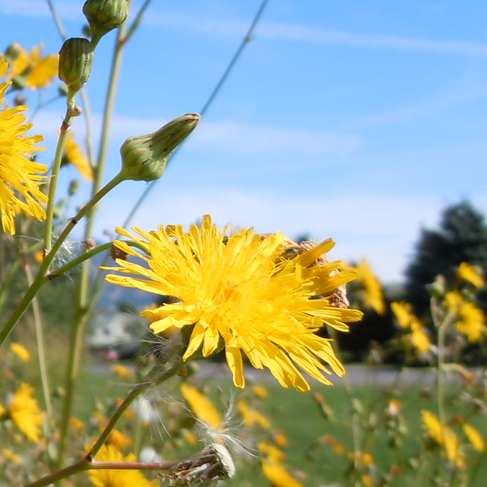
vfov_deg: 23.5
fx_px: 1162
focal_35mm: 73
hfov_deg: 21.2
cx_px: -171
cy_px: 345
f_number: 3.5
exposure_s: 1/640
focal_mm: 5.4
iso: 100
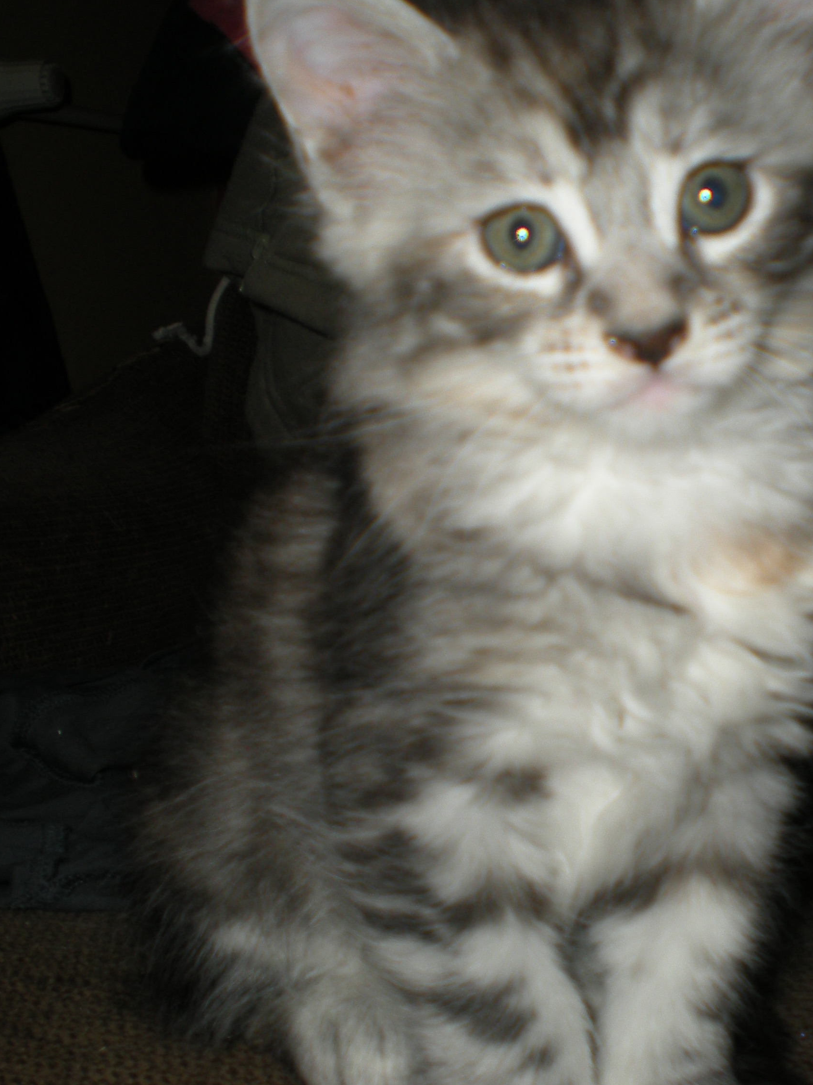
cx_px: 514
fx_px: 1722
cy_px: 539
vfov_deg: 34.9
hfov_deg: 26.5
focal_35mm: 55
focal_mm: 6.3
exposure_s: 1/60
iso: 64
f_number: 3.1
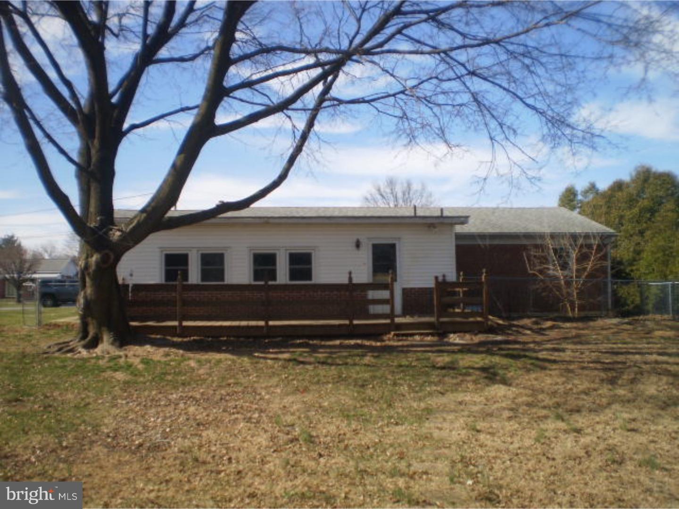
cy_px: 254
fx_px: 706
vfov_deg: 39.7
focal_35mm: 36
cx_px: 340
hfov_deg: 51.4
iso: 64
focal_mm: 6.3
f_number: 3.1
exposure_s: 1/1000
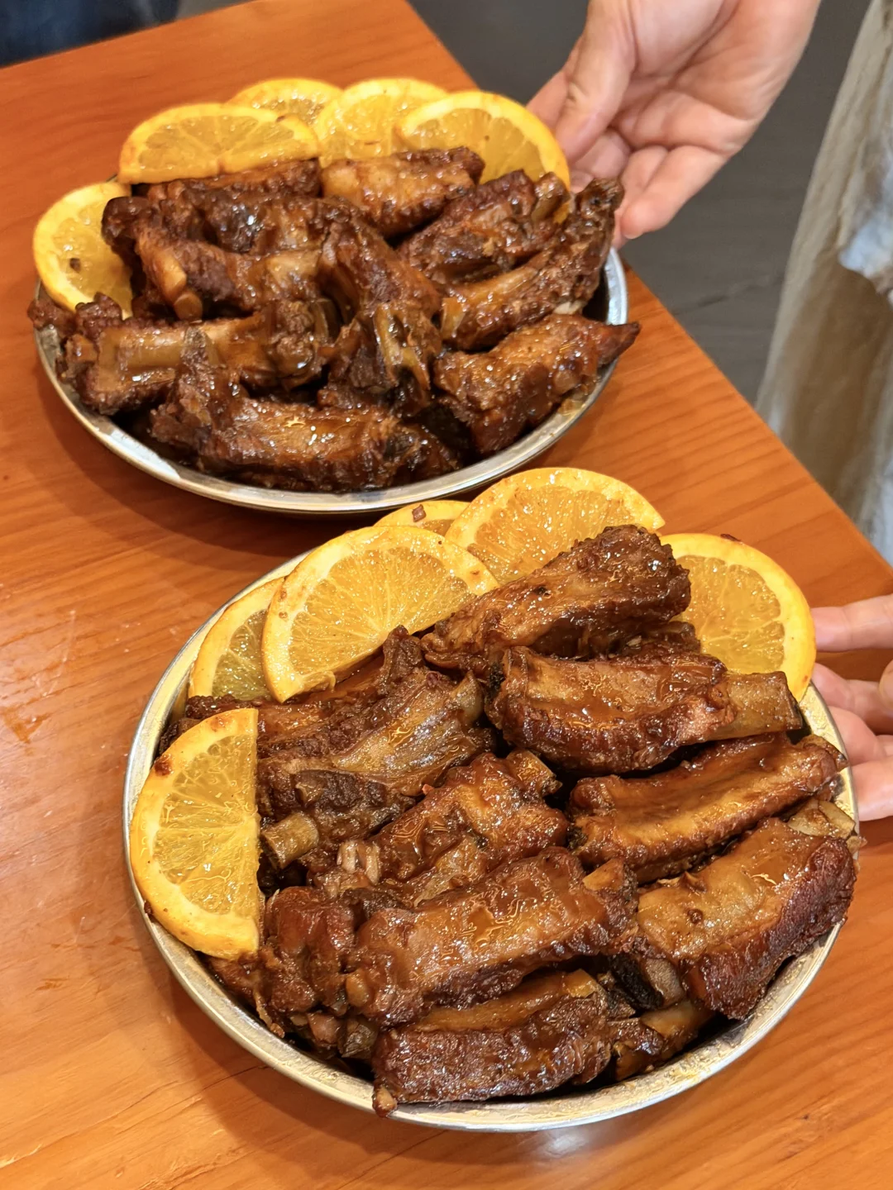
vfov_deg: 39.7
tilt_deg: -52.9
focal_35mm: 48
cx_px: 446
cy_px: 595
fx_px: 1651
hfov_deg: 30.3
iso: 250
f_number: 1.78
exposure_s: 1/50
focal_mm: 6.76
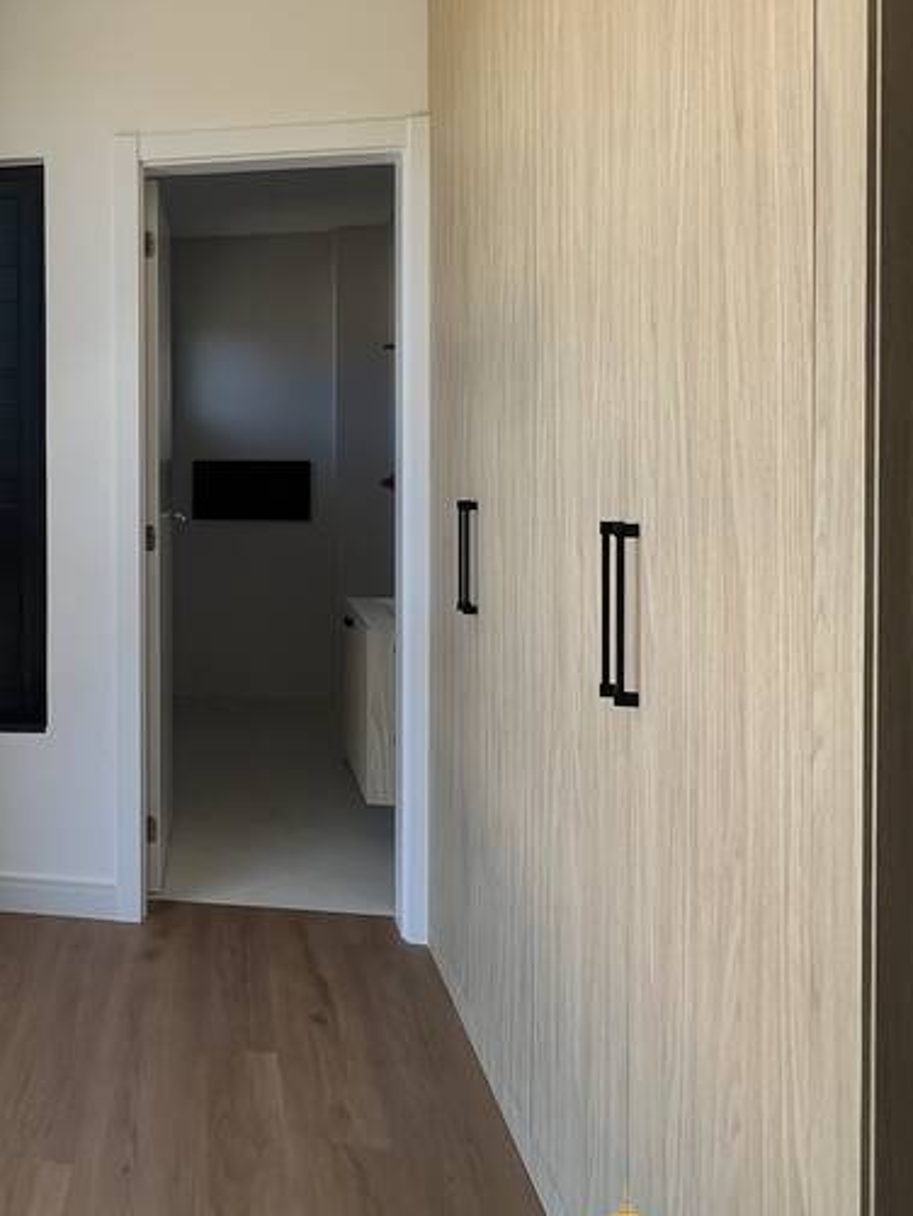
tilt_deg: -0.8
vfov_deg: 62.9
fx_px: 984
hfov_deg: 43.1
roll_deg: +0.9
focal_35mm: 28
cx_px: 10
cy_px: 488
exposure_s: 1/242
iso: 32
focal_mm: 1.57
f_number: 1.8
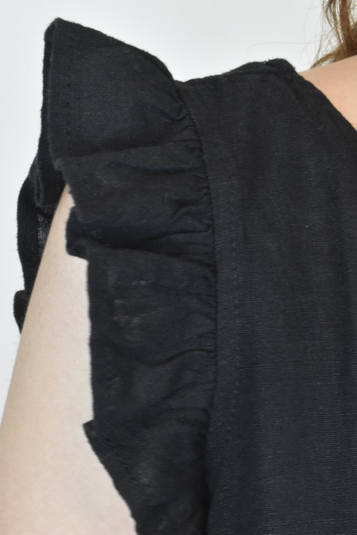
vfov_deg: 18.1
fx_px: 1676
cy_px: 324
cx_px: 169
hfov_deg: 12.2
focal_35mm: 113
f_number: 18
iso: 1600
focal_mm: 55
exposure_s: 1/20
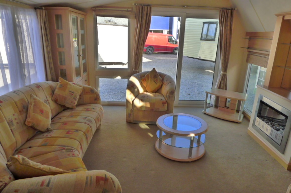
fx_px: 194
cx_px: 146
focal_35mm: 24
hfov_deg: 73.8
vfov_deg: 52.9
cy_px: 96
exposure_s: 1/320
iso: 400
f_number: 2.8
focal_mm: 5.1
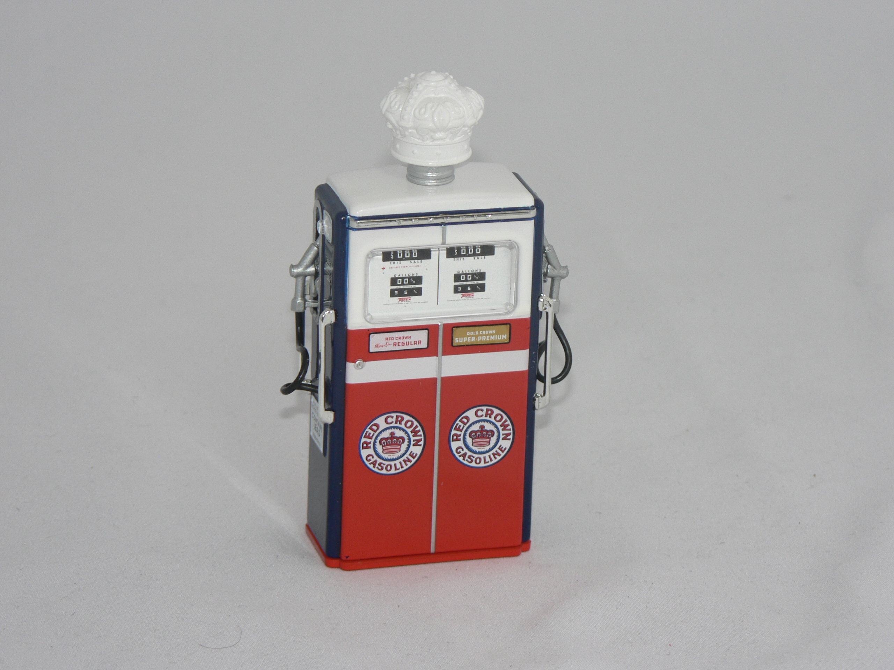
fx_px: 4158
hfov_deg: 12.3
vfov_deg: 9.2
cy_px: 335
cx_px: 447
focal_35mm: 161
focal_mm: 26.8
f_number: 3.3
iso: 80
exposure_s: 1/60
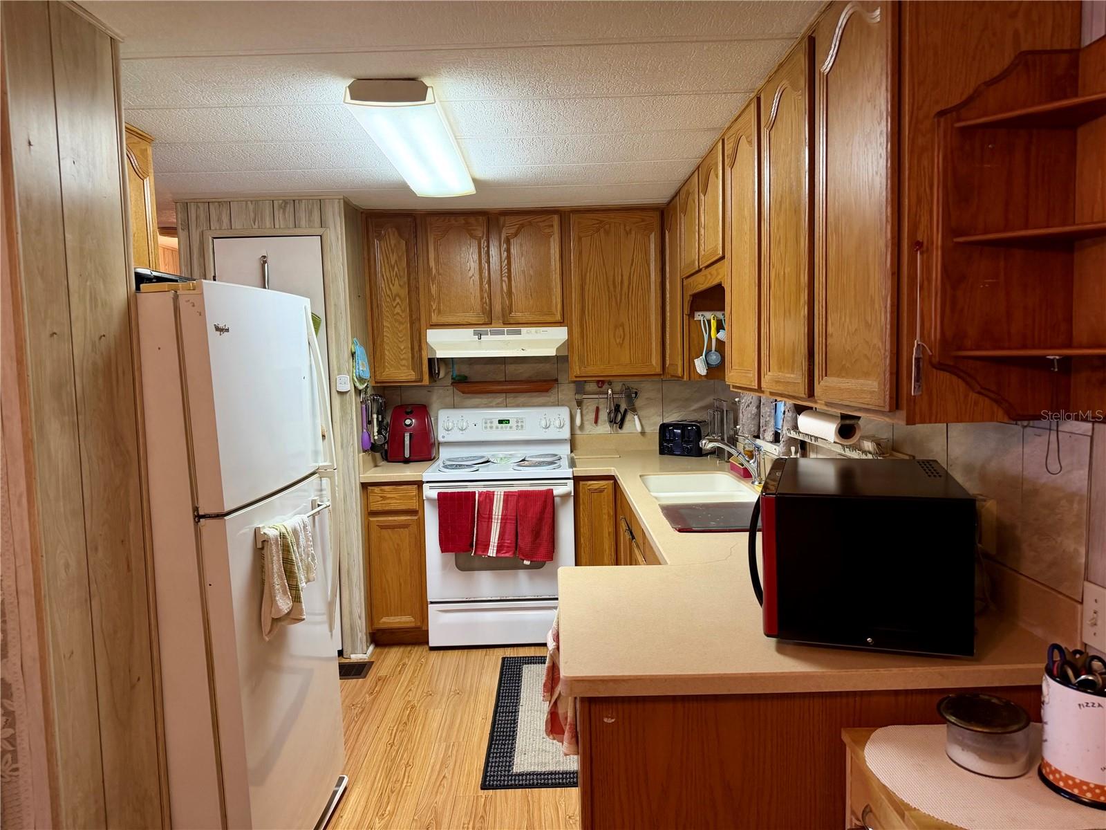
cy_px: 415
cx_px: 553
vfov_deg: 56.8
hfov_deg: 71.6
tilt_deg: -4.5
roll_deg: +1.0
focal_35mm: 24
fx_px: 767
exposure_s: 1/60
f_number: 1.78
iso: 125
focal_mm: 6.76
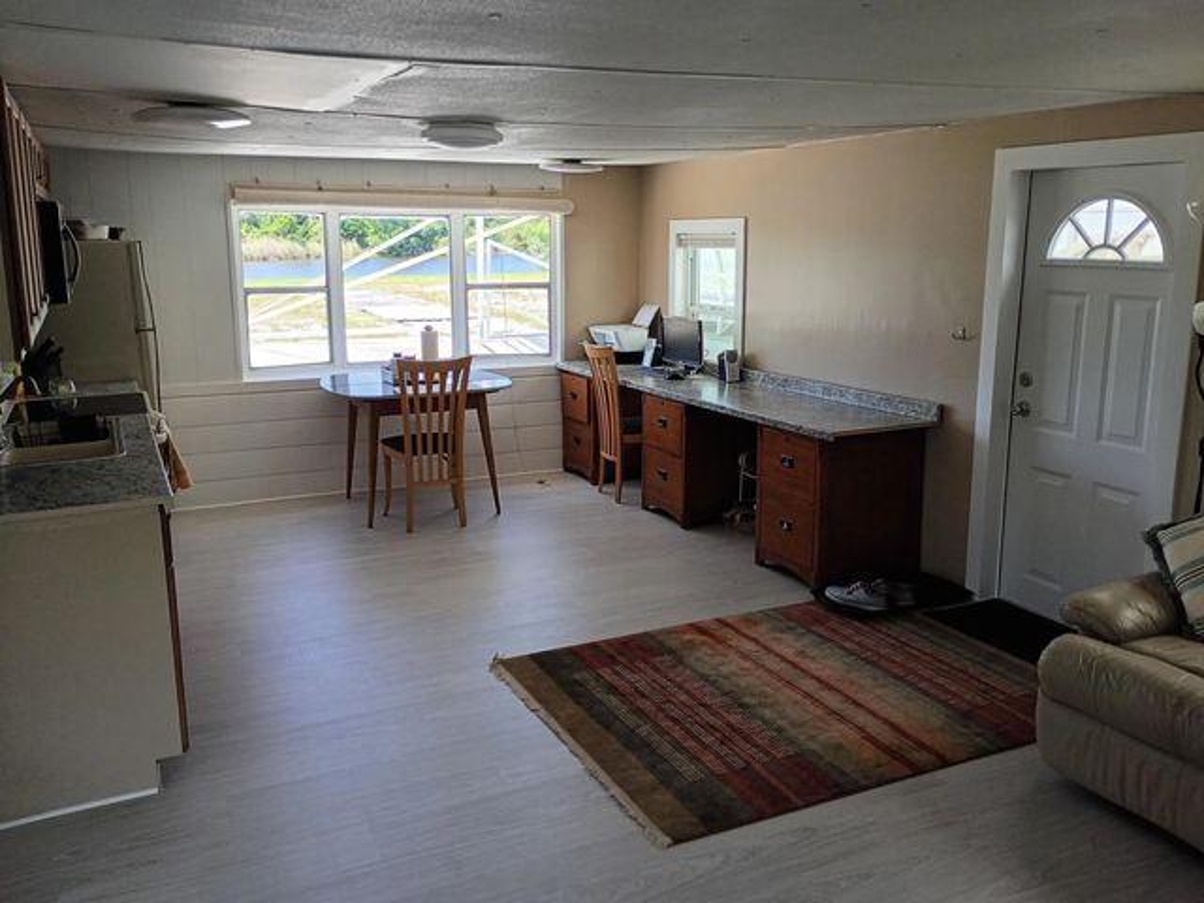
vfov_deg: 48.2
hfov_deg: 61.7
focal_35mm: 29
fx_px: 1009
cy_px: 452
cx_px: 602
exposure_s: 1/120
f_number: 1.8
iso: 120
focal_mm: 4.27
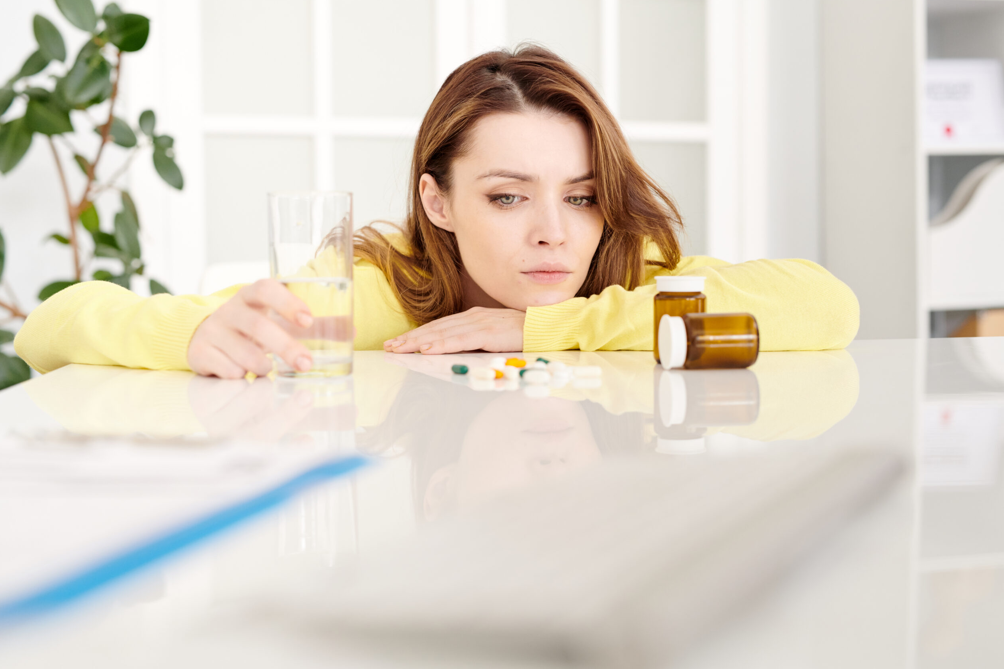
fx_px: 1422
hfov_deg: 38.9
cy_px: 339
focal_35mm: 51
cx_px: 508
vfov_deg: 26.5
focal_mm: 50
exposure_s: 1/160
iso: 800
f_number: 3.5
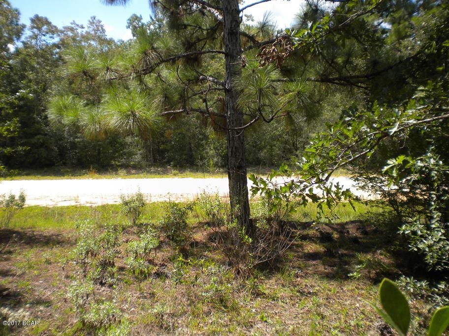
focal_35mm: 35
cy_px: 168
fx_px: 454
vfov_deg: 40.7
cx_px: 224
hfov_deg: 52.6
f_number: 4.6
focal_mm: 6.3
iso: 80
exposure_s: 1/336
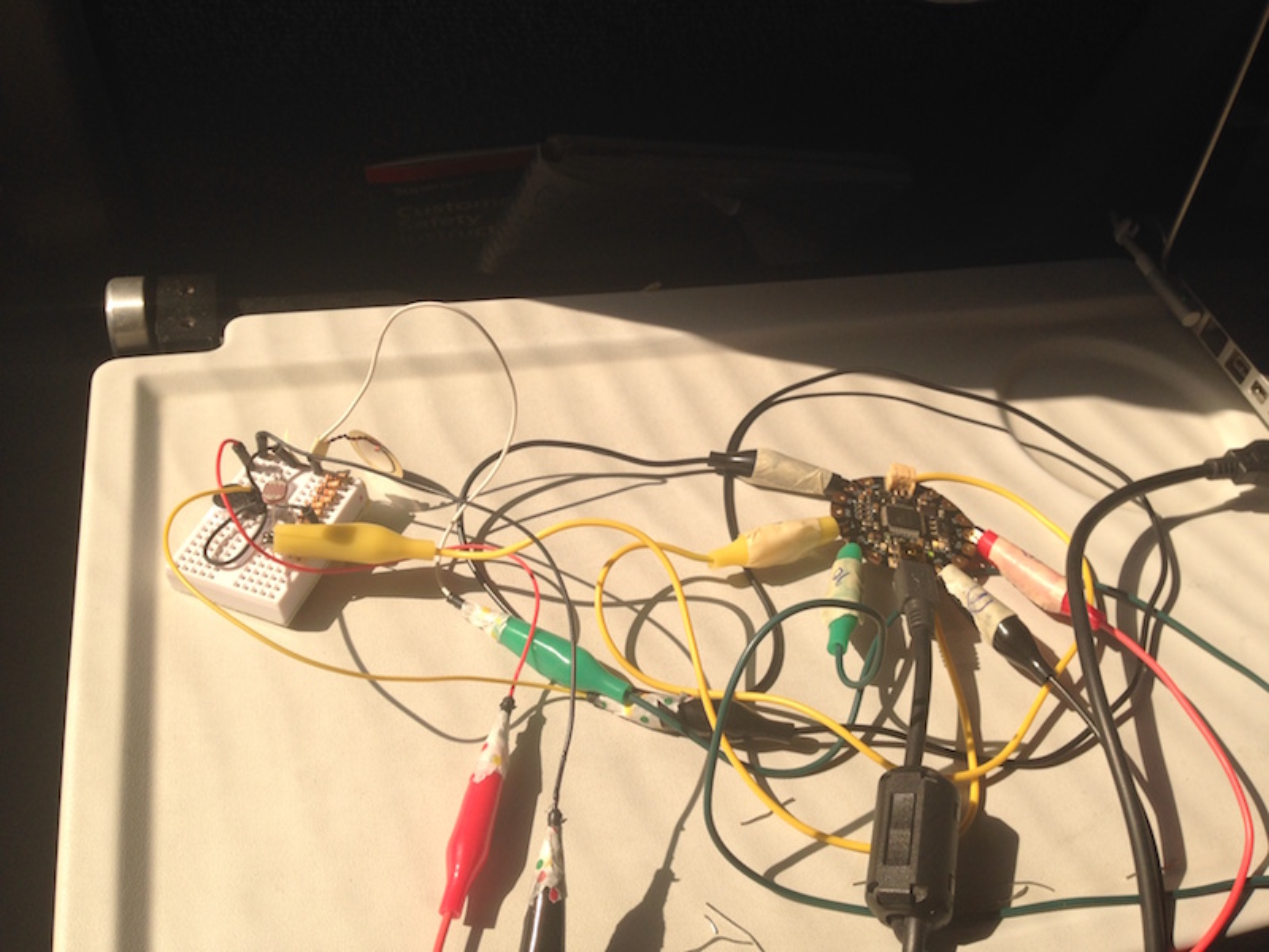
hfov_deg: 55.4
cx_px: 634
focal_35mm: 33
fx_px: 1210
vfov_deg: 42.9
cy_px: 476
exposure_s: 1/371
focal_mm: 4.12
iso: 50
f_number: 2.4
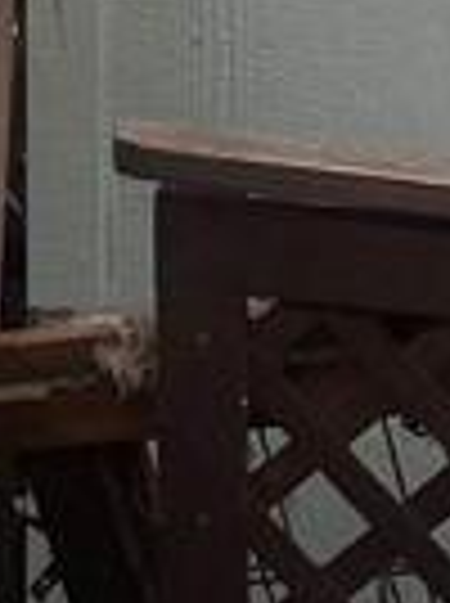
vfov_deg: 9.5
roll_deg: -1.6
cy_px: -891
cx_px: -868
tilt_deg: +4.6
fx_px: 3199
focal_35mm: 184
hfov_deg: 7.2
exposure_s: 1/60
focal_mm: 6.86
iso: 250
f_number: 1.78
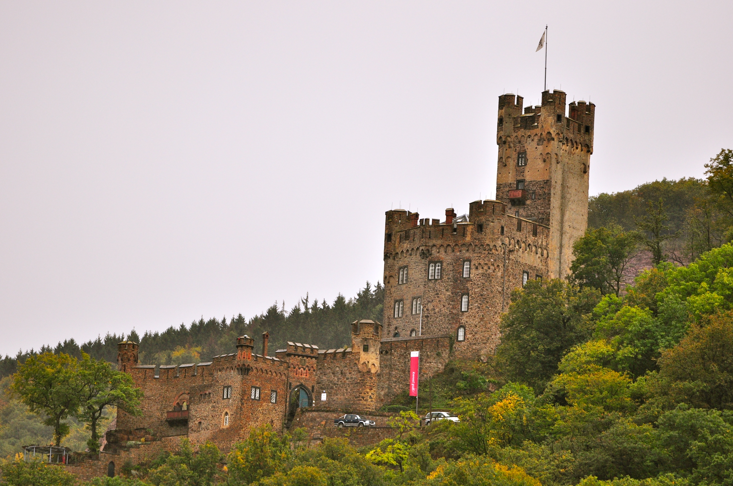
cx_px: 366
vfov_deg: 5.2
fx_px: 5338
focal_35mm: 262
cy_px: 243
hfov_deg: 7.9
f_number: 2.8
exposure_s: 1/2000
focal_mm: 175
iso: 400
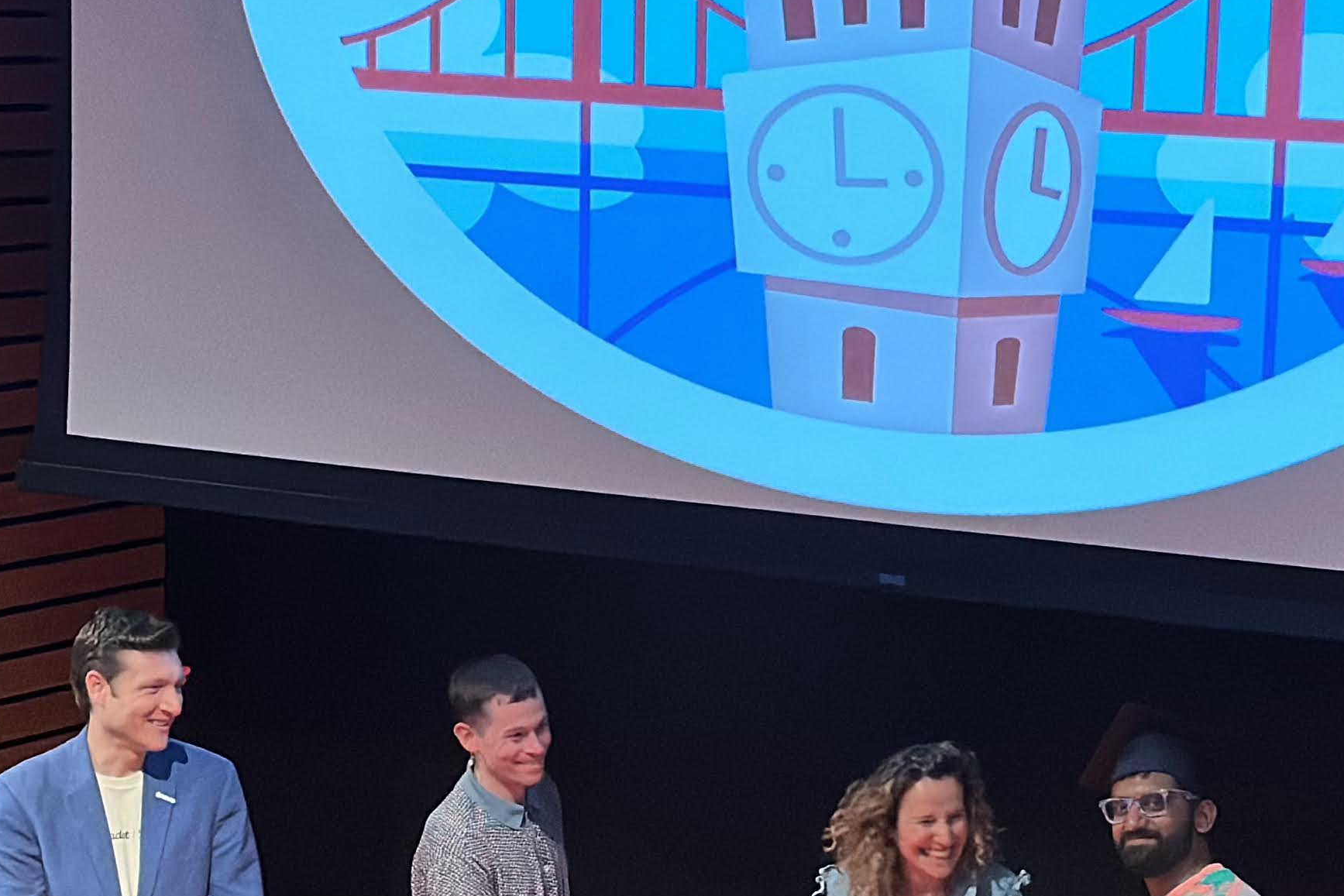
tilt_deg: -13.0
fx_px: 4331
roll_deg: -1.7
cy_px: 839
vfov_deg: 11.7
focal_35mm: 116
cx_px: 834
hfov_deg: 17.6
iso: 640
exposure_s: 1/40
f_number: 1.78
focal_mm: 6.86
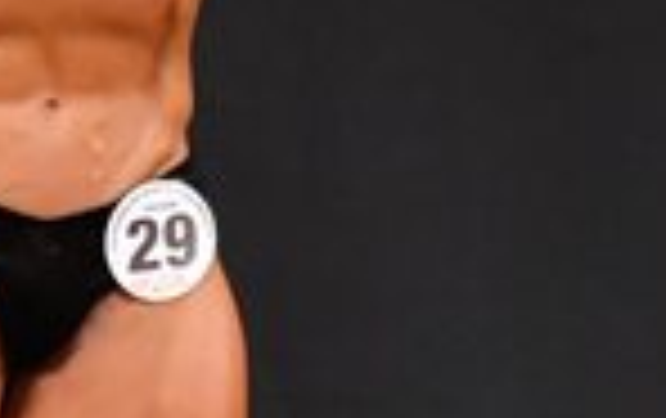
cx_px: -407
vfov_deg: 0.9
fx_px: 27576
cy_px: 252
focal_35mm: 1517
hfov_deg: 1.4
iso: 5600
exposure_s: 1/400
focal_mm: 190
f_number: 5.6
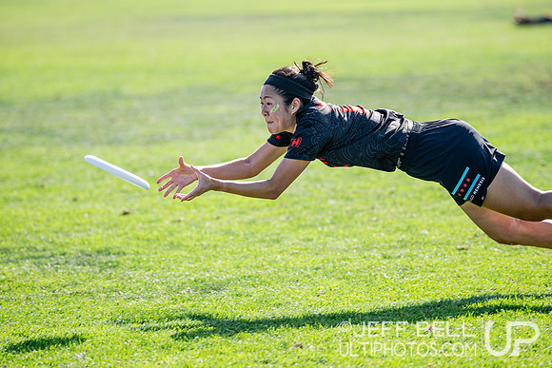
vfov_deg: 5.7
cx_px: 293
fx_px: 3685
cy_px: 167
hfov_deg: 8.6
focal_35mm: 240
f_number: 3.2
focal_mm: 200
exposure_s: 1/1600
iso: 160
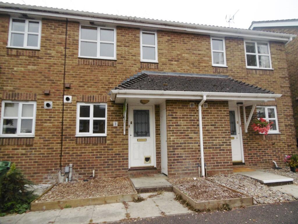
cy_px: 112
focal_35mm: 22
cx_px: 149
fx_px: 189
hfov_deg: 76.4
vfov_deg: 61.1
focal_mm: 4
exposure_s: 1/160
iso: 100
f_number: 3
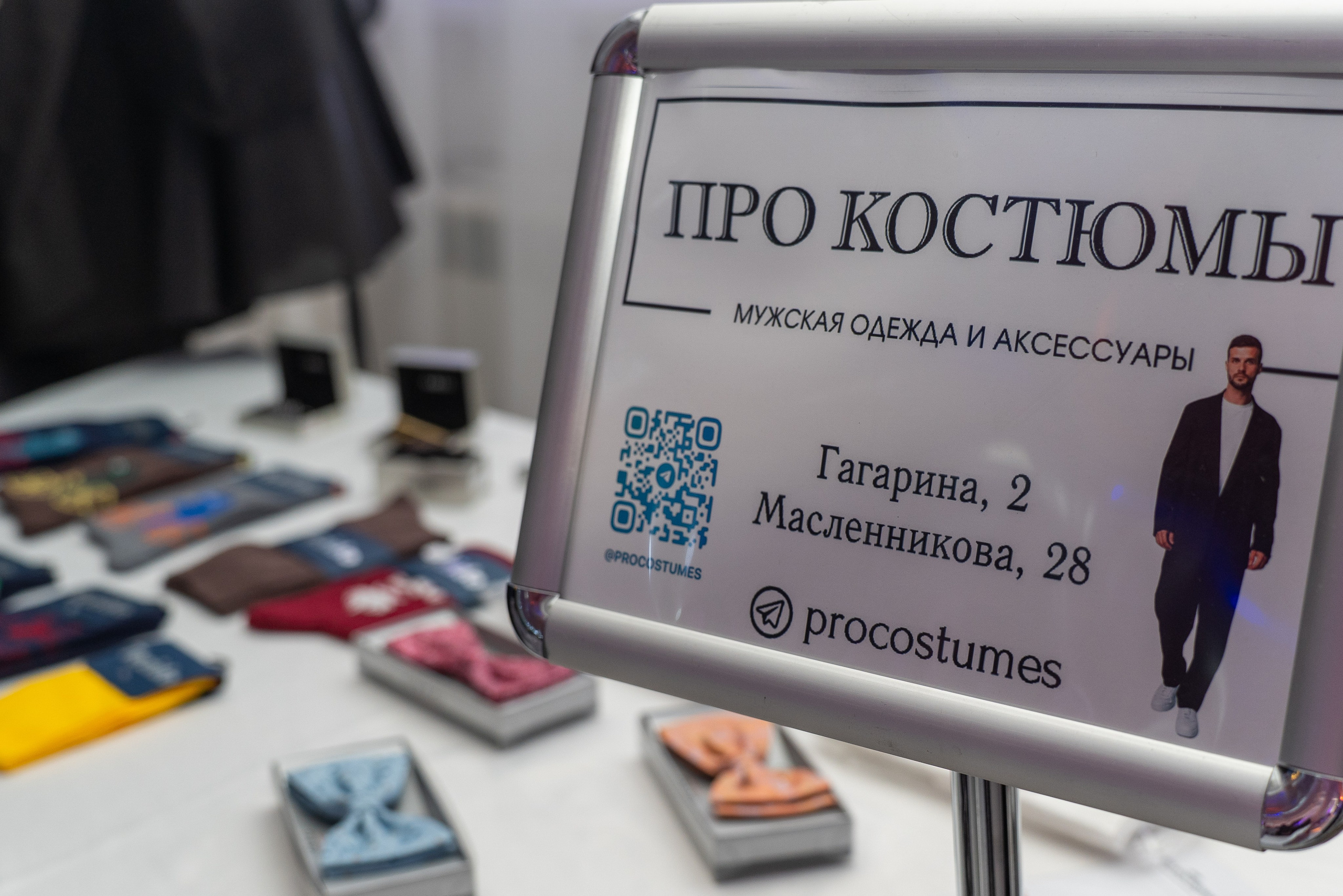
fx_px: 1845
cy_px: 467
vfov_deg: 27.3
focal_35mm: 49
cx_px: 674
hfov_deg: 40.0
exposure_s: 1/200
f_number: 3.5
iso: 640
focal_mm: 36
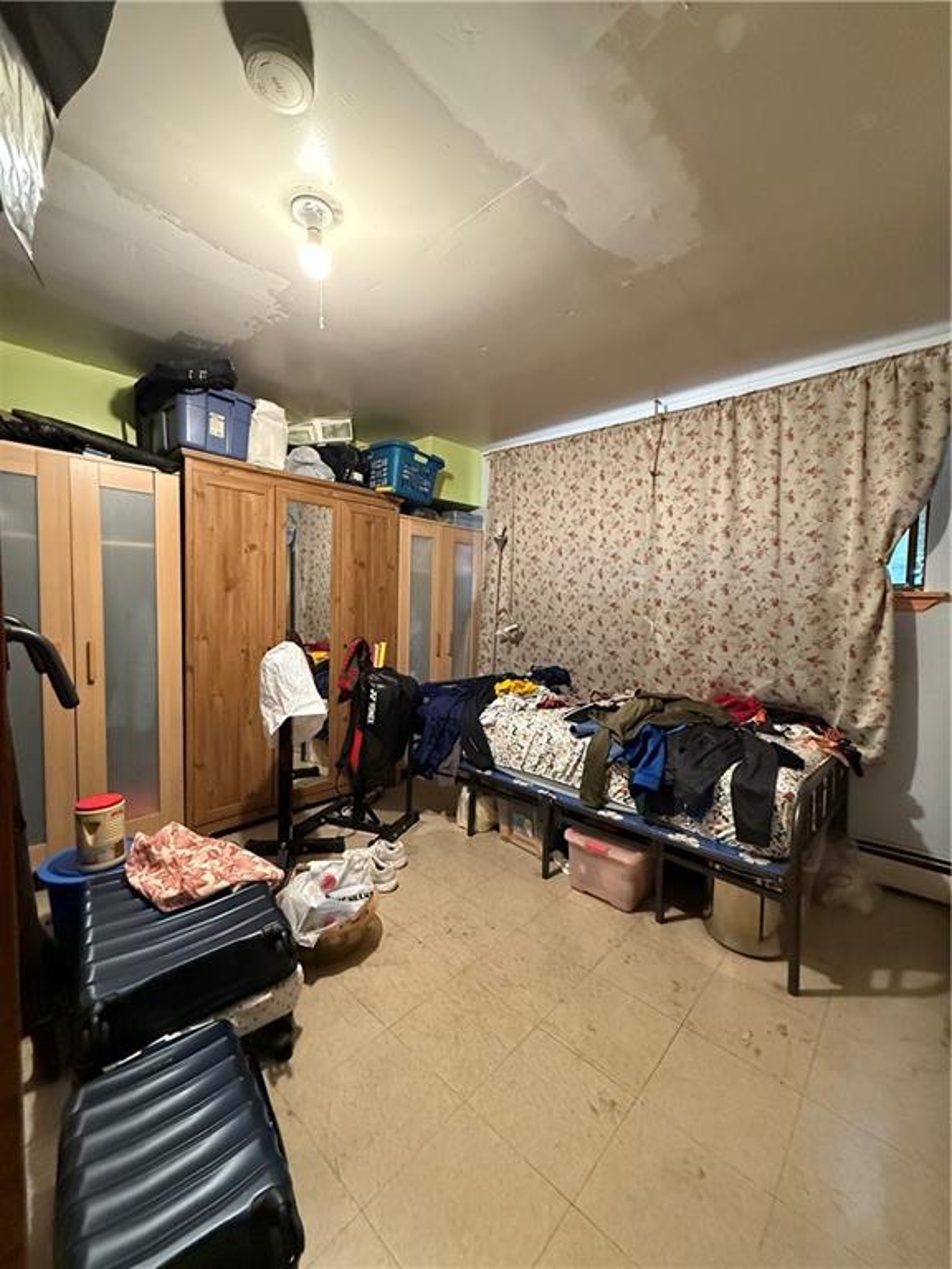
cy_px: 634
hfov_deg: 85.7
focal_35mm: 14
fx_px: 513
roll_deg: -1.2
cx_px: 476
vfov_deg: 102.1
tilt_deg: -3.1
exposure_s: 1/60
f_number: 2.2
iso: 800
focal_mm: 2.22
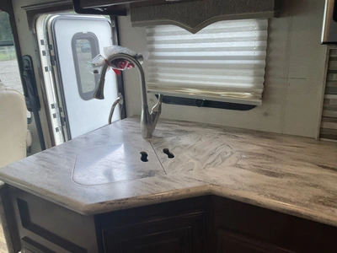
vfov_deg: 48.2
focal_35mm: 29
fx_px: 282
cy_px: 126
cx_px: 168
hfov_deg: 61.7
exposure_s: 1/122
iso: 40
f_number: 1.8
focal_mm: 3
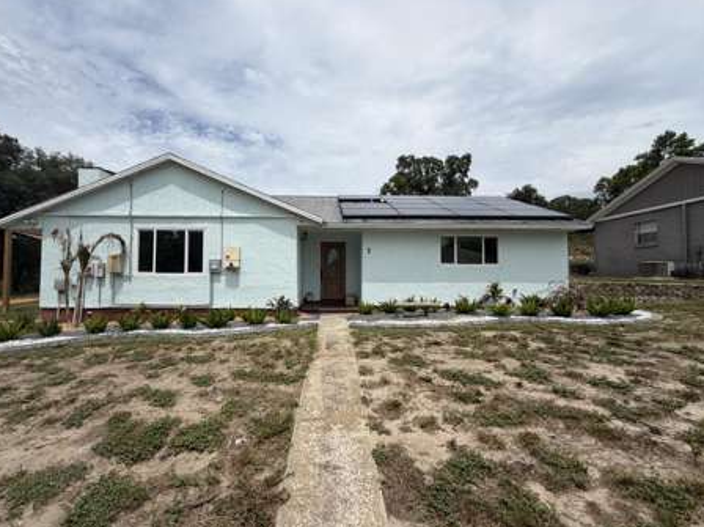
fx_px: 305
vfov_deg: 81.6
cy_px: 265
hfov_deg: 98.2
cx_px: 335
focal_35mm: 15
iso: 20
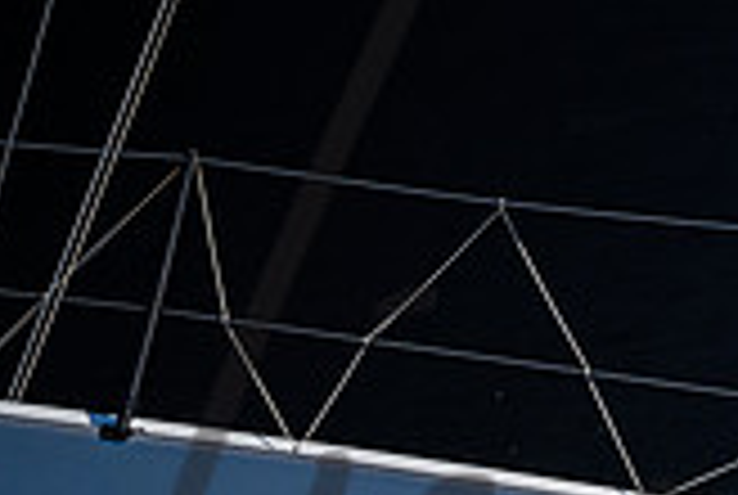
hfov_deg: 1.4
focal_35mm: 1489
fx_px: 30579
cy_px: 206
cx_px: 1552
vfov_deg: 0.9
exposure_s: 1/5000
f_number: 5.3
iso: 400
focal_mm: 310
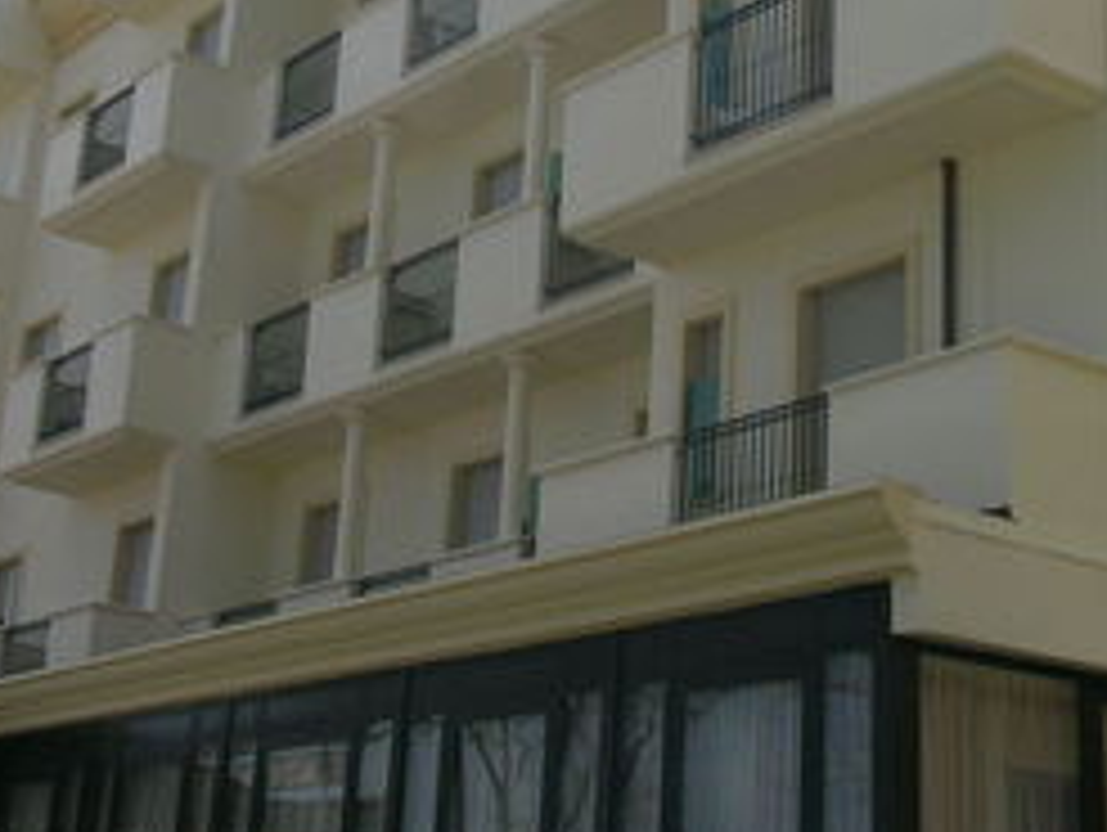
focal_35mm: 71
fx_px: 2273
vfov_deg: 20.2
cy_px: 11
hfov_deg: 27.4
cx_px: 590
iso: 50
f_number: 7.6
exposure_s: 1/294
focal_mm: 7.2
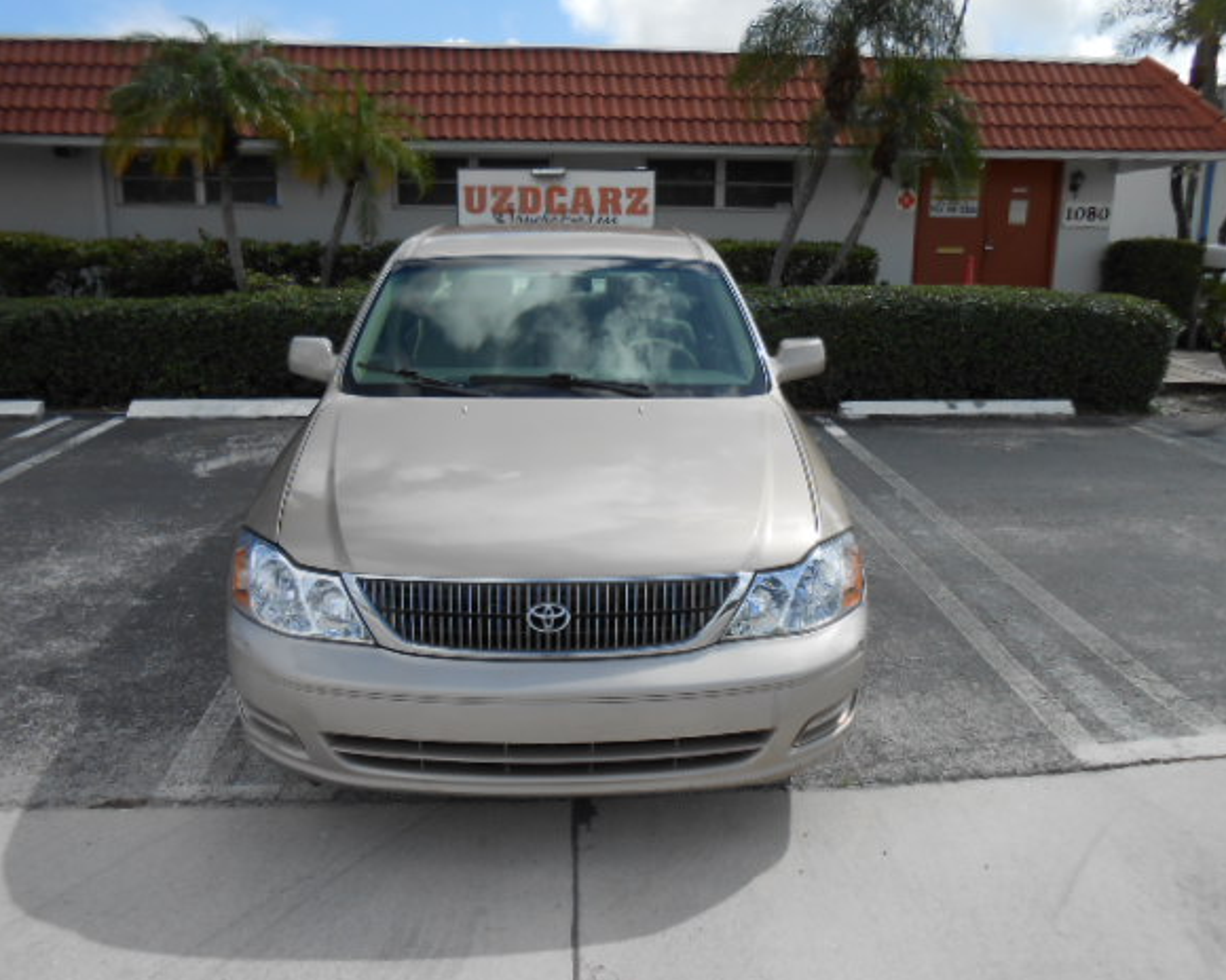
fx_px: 1016
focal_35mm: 28
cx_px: 605
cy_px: 488
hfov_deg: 62.2
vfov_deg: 51.5
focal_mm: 4.6
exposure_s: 1/1000
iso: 80
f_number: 3.5
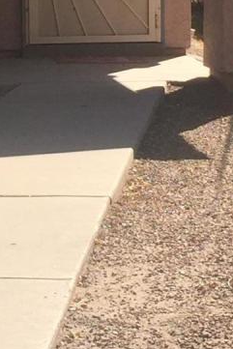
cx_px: -35
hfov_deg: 8.2
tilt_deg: -3.6
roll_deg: -0.2
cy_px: 36
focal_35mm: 167
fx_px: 1620
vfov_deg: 12.2
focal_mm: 4.15
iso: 32
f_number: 2.2
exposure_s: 1/1522
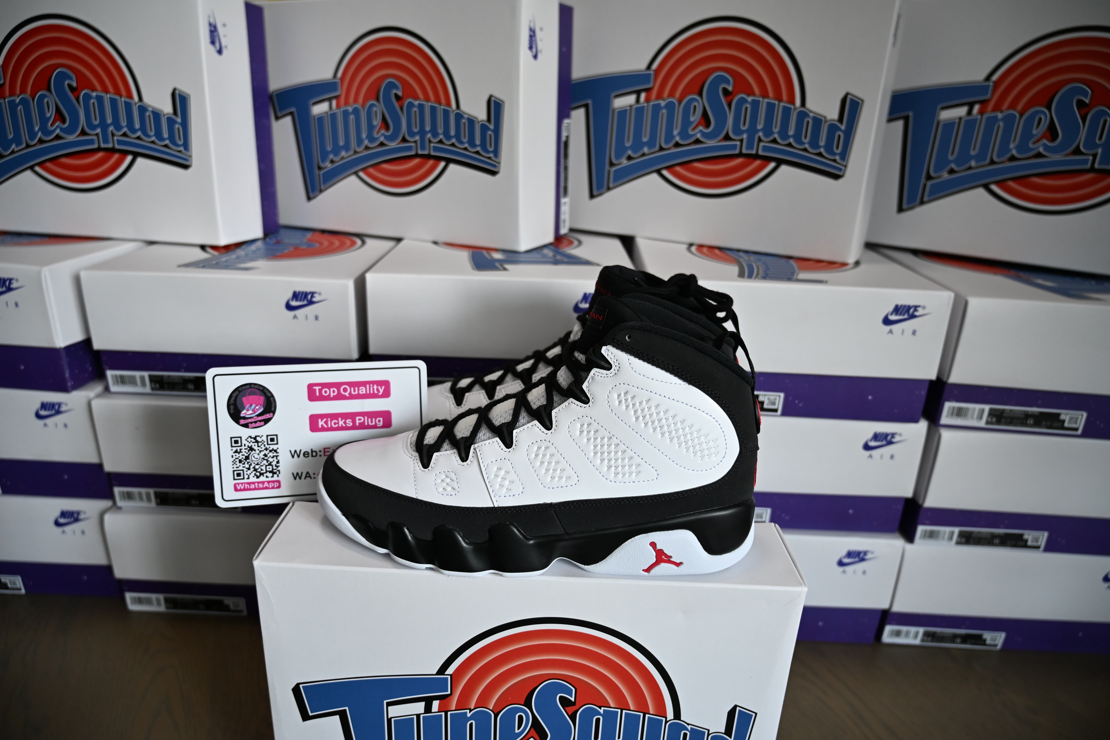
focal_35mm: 24
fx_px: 740
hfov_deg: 73.7
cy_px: 370
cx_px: 555
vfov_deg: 53.1
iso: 720
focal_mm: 24
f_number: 4
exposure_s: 1/125
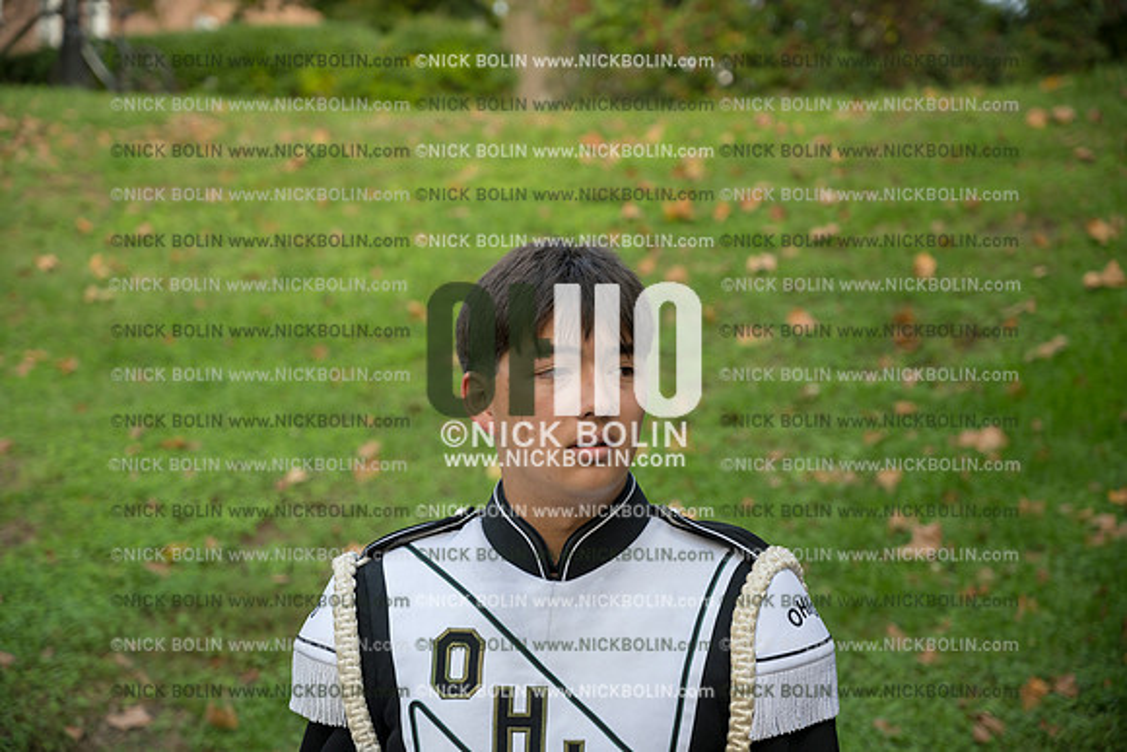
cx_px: 564
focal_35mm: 70
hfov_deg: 28.8
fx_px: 2192
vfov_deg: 19.5
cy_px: 376
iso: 125
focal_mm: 70
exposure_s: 1/160
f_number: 4
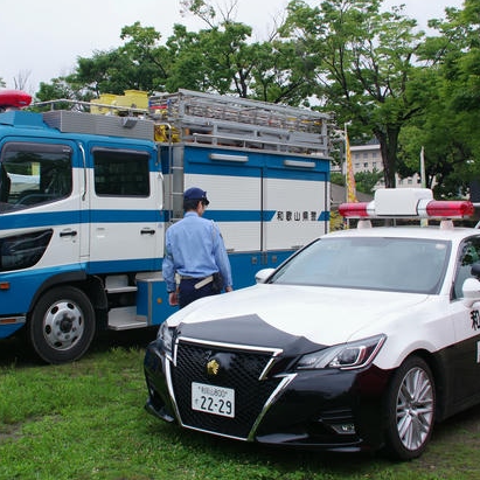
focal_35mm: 52
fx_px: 816
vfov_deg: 32.7
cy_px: 207
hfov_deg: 32.7
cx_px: 204
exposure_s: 1/250
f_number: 8
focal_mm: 22
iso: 320
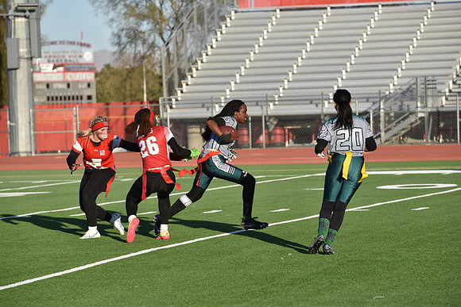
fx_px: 2562
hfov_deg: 10.3
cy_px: 154
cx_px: 230
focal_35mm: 200
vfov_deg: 6.9
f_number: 5.6
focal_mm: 200
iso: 280
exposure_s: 1/1000
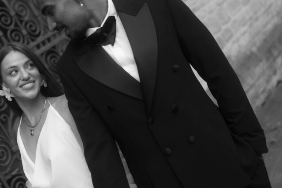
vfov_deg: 18.9
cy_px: 65
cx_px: 61
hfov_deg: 27.6
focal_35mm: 72
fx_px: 564
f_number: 2.2
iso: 320
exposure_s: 1/1600
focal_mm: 45
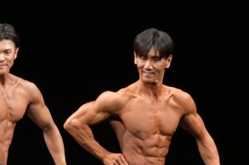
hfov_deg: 3.2
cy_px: 184
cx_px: -44
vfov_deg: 2.2
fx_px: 4383
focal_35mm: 634
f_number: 5.6
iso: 3200
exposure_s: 1/400
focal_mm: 160
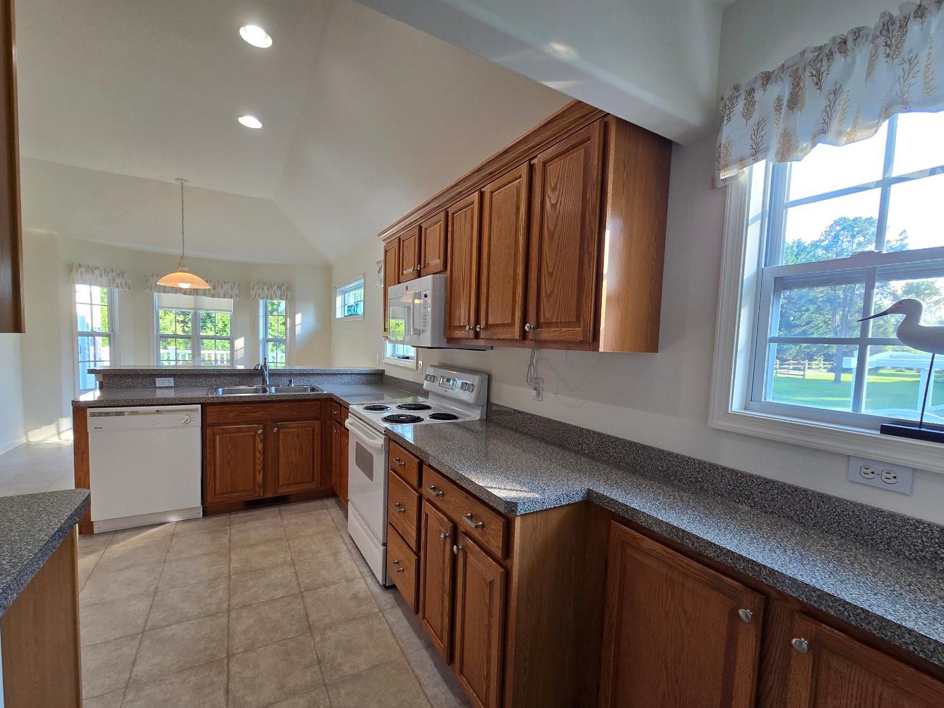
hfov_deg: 102.0
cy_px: 377
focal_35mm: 14
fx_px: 382
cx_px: 480
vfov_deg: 85.6
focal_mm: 2.2
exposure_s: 1/60
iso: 64
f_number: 2.2
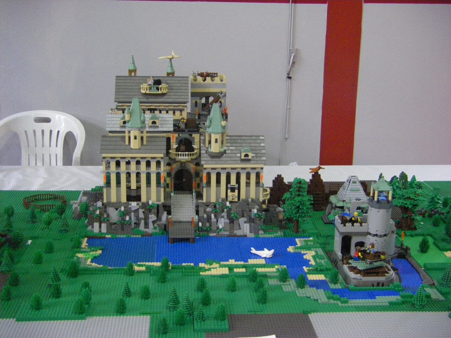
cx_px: 226
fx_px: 664
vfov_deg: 28.6
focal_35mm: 51
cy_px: 169
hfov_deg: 37.5
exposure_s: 1/40
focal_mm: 8.4
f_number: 3.6
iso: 800
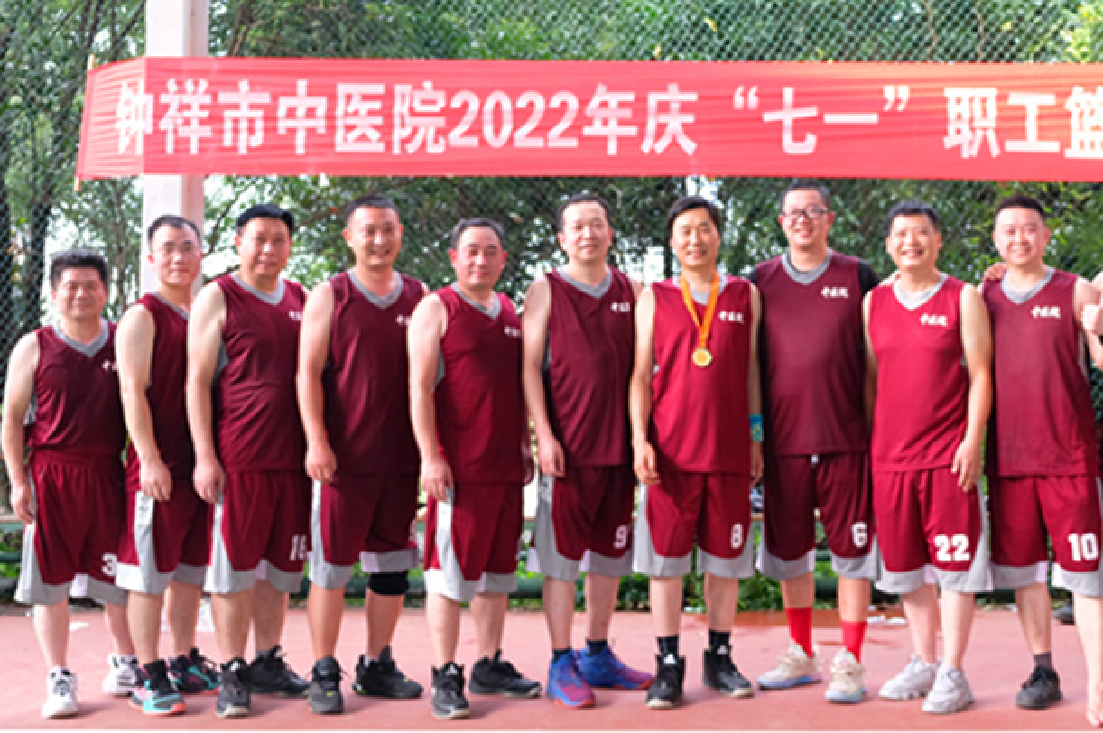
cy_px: 332
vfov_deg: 35.0
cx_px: 652
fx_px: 1163
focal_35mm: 38
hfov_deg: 50.5
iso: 320
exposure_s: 1/125
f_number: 2.8
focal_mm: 19.6
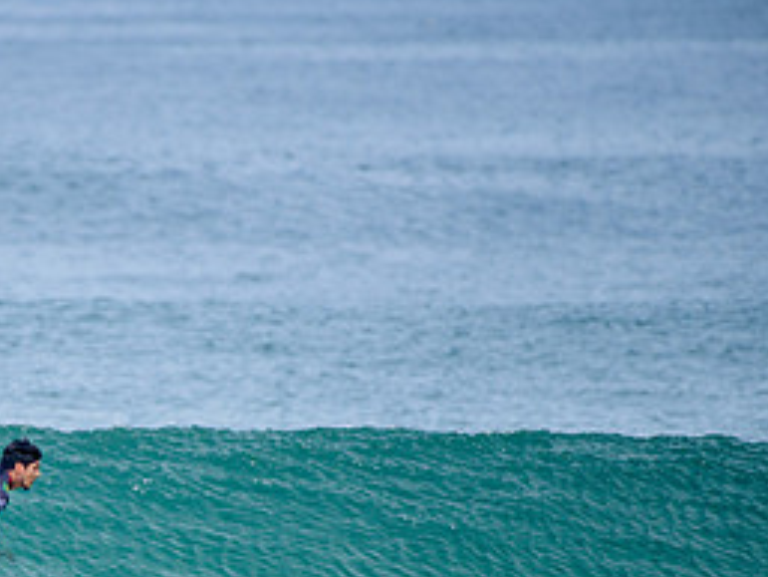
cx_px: -30
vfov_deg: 1.4
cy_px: 573
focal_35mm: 1086
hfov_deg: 1.8
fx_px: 24106
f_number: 5.6
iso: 250
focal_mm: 500
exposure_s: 1/2000
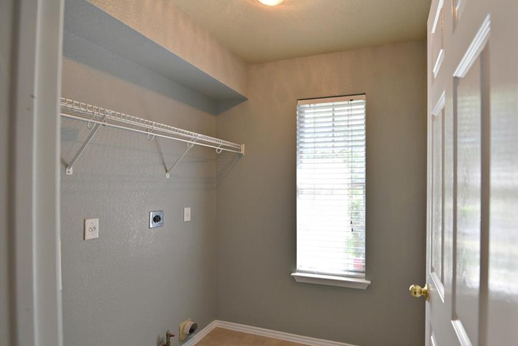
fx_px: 245
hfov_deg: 92.0
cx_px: 313
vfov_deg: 70.4
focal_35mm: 17
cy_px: 184
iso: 400
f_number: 4.5
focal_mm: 14
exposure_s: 1/80
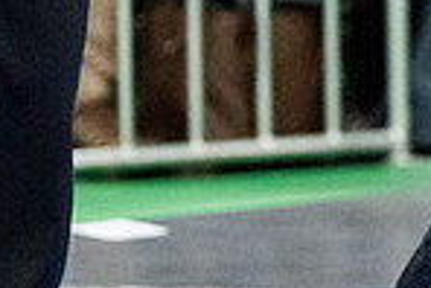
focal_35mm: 938
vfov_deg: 1.5
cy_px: -4
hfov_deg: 2.2
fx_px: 11241
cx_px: 766
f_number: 2.8
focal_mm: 160
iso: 6400
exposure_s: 1/500
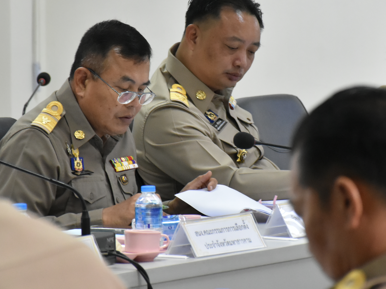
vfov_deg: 4.5
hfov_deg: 6.0
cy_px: 93
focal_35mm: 332
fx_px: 3702
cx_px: 178
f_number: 5.6
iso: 3200
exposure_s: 1/125
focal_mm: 130
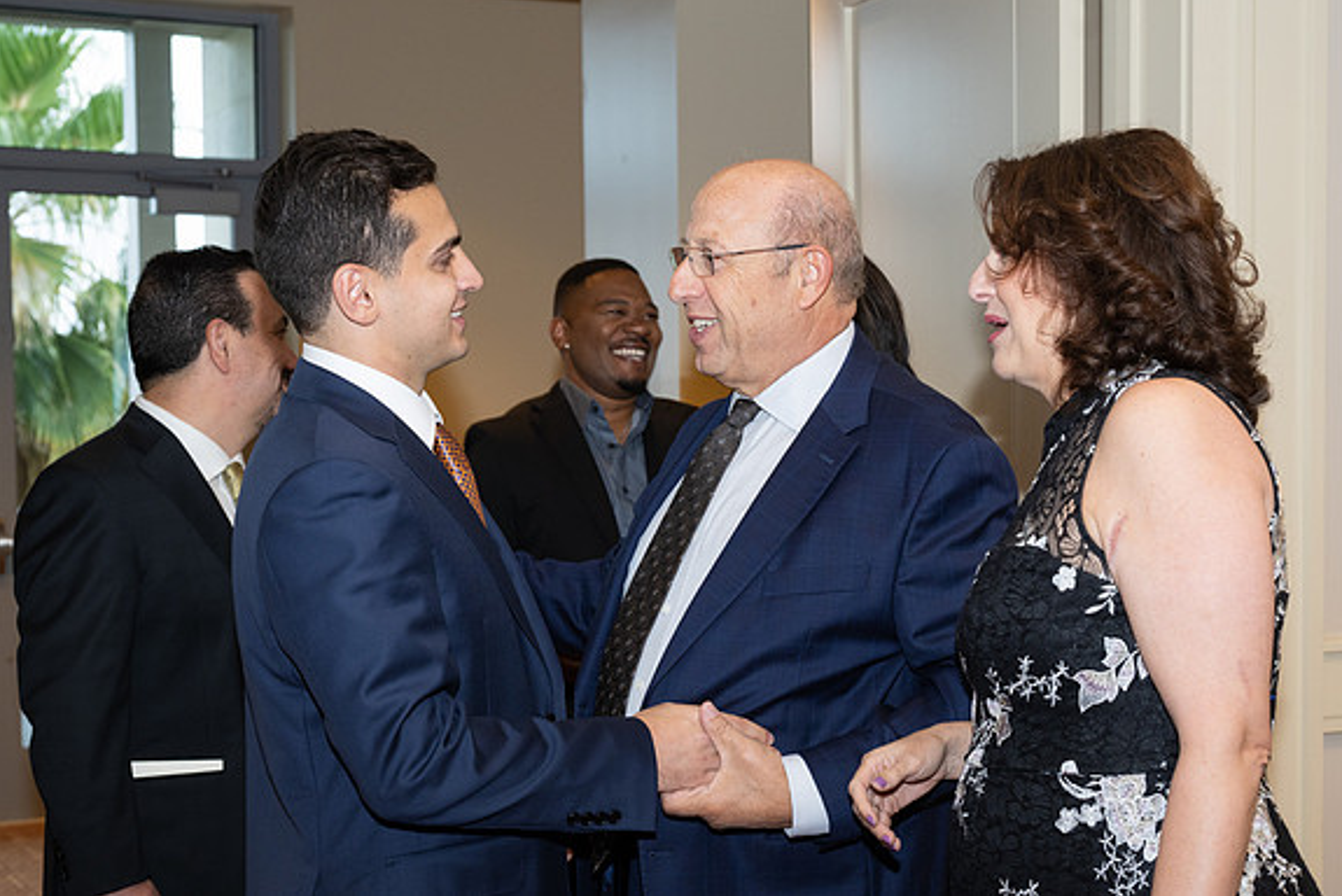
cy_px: 541
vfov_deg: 24.2
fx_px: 2089
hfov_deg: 35.6
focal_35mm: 56
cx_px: 692
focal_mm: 46
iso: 800
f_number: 5.6
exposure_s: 1/100
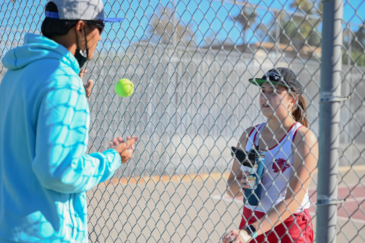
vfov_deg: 19.5
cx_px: 182
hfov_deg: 28.8
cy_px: 122
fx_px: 710
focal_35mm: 70
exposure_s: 1/3200
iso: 320
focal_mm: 70
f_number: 2.8
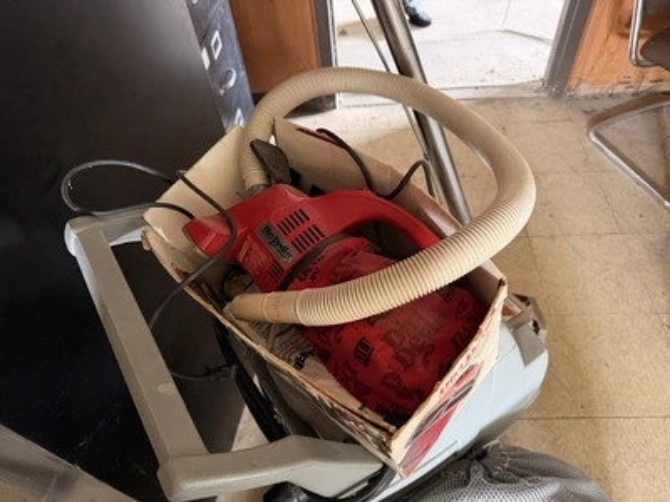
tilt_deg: -51.2
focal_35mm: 24
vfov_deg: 56.8
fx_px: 465
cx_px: 335
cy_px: 251
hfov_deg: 71.6
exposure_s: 1/30
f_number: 1.78
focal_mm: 6.76
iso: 800
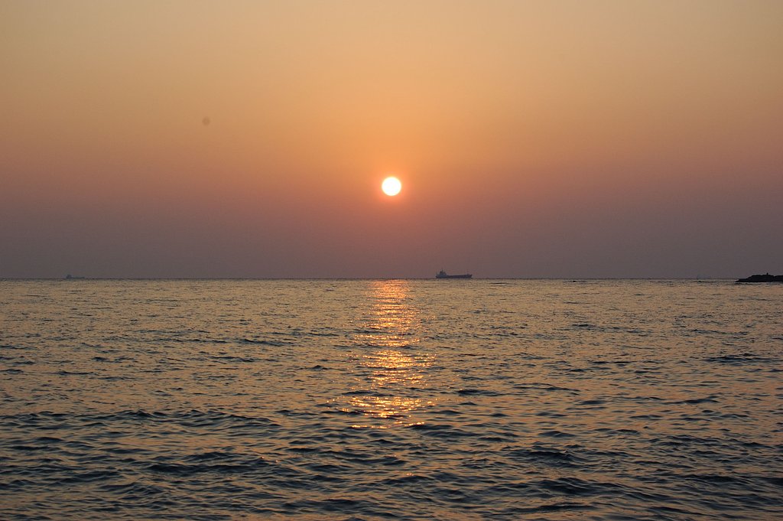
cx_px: 392
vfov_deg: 16.5
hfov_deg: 24.6
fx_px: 1793
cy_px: 260
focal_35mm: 82
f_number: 9
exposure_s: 1/320
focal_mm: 55
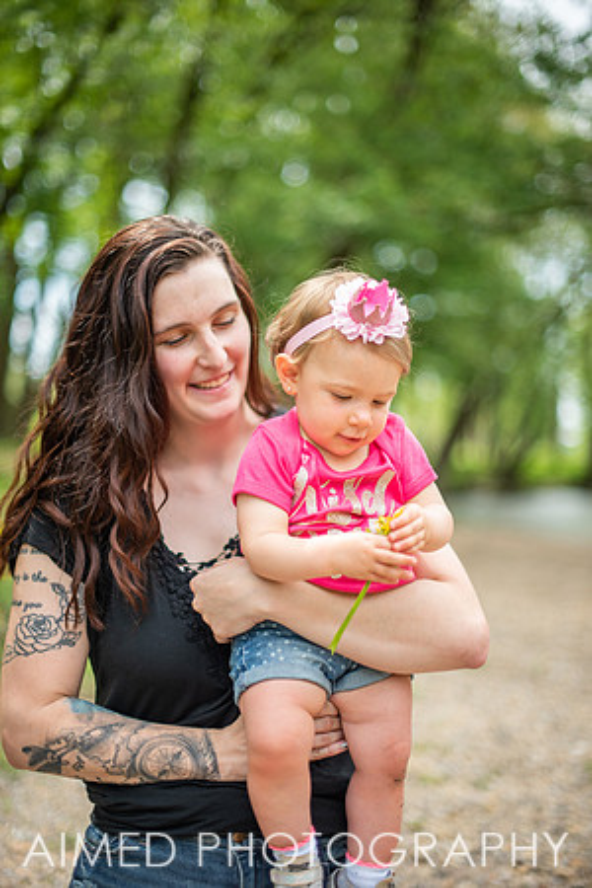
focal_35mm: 50
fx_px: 1233
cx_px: 296
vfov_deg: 39.6
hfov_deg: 27.0
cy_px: 444
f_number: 1.4
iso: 250
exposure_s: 1/3200
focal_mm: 50
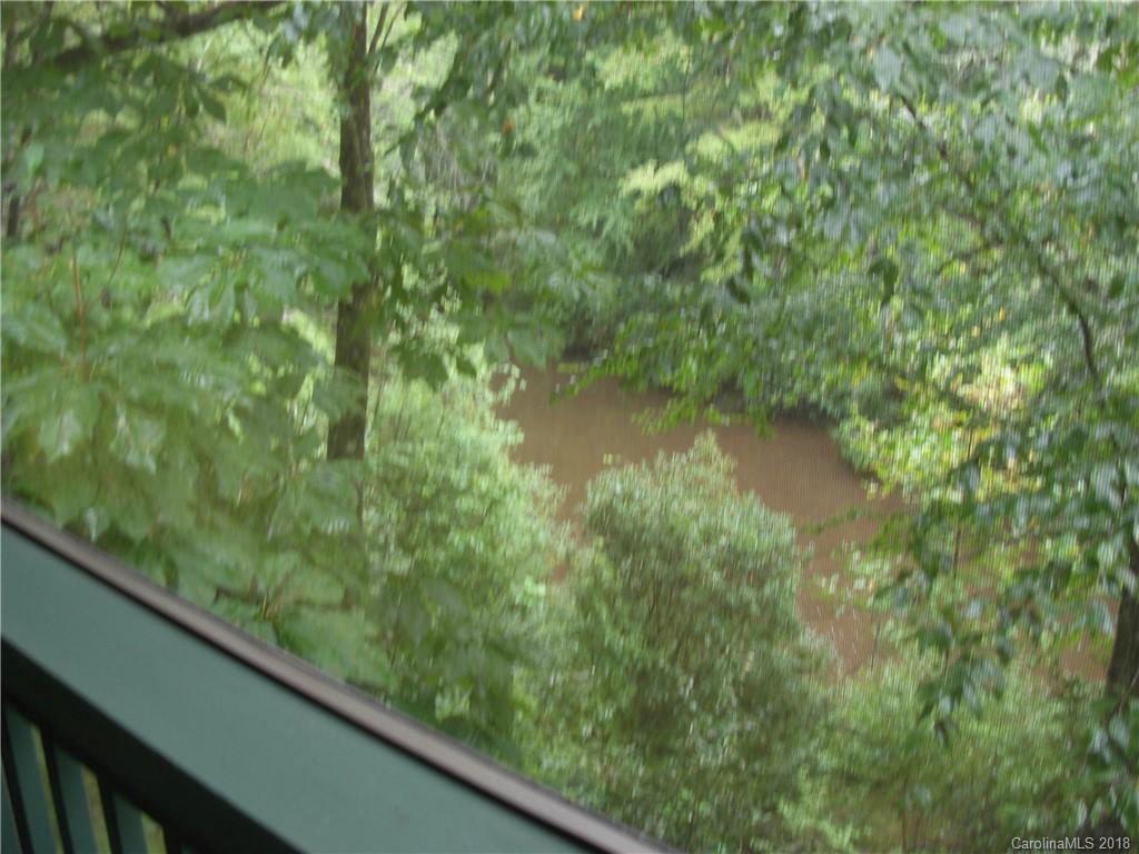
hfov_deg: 49.0
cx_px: 570
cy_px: 427
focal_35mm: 38
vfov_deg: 37.7
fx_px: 1250
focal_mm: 6.3
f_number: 2.9
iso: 79
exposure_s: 1/4.1
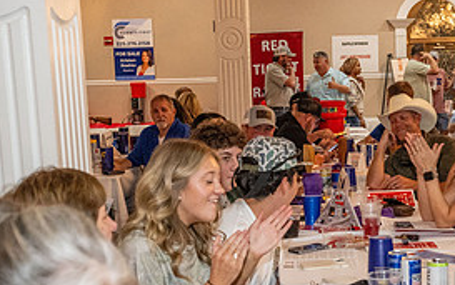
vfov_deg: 19.9
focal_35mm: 65
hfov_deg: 31.0
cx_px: 333
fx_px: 807
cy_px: 222
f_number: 4
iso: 4500
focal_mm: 30
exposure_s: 1/200
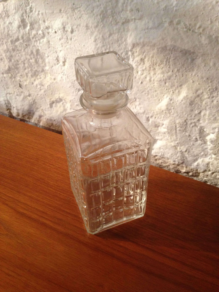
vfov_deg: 55.4
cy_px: 146
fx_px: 278
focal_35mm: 33
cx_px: 110
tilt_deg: -34.8
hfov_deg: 42.9
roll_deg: -2.0
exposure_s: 1/20
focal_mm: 4.12
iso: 250
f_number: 2.4
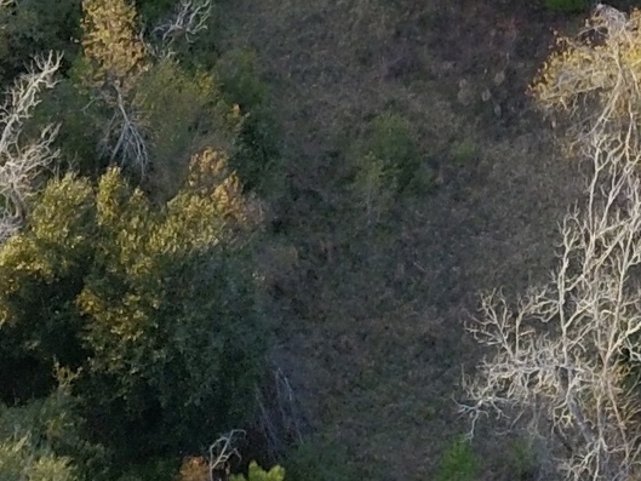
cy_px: -907
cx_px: 817
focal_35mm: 151
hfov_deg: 12.7
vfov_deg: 8.4
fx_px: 2797
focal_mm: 4.73
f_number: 2.2
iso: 100
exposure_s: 1/111
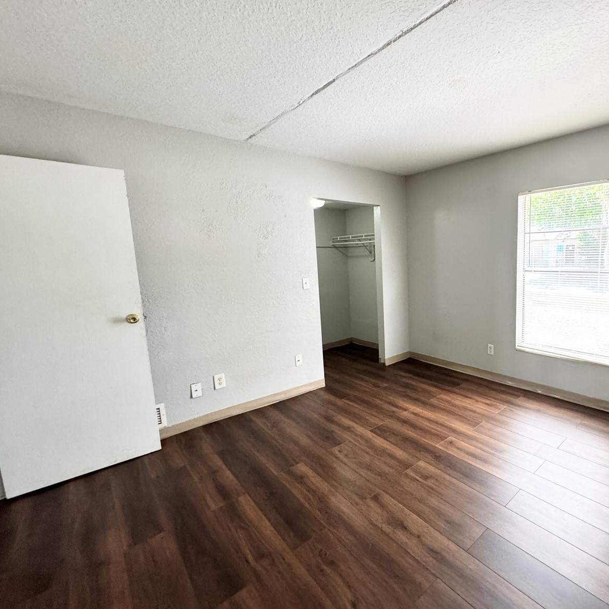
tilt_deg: -8.2
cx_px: 413
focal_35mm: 17
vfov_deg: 84.0
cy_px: 306
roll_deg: +2.7
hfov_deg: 80.8
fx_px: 338
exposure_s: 1/120
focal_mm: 2.22
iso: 320
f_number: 2.2
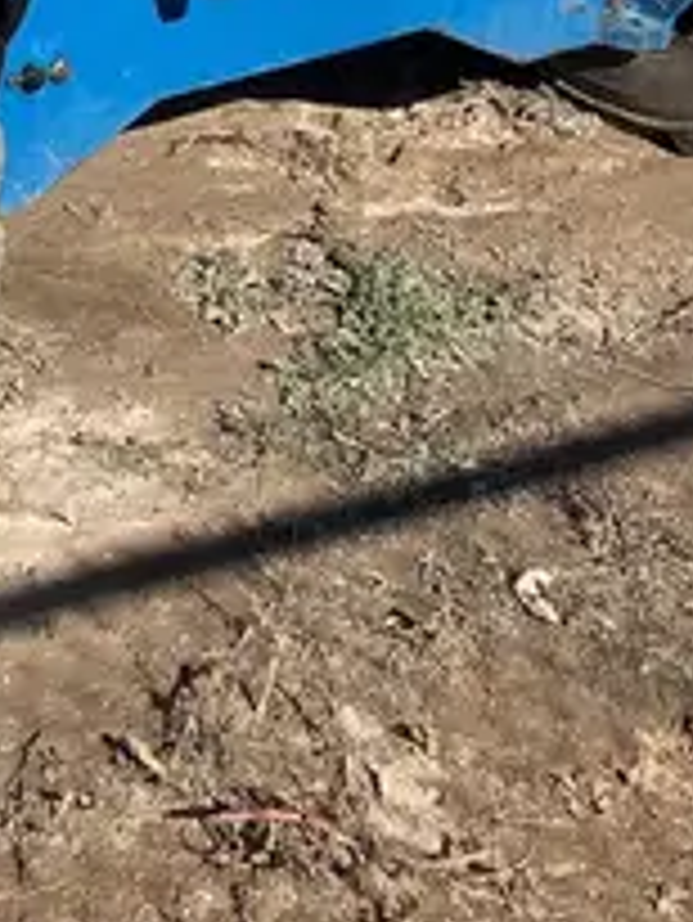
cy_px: -677
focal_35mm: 100
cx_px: -410
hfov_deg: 13.7
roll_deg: -1.1
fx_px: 2667
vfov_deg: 16.7
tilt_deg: -5.6
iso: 32
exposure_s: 1/3040
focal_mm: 3.99
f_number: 1.8
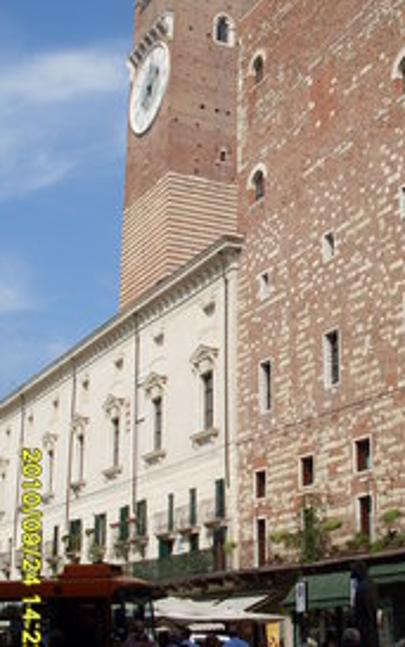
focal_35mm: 59
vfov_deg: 34.3
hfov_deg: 21.8
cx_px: 317
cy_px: 242
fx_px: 1040
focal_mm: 6.3
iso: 80
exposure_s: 1/250
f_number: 8.4
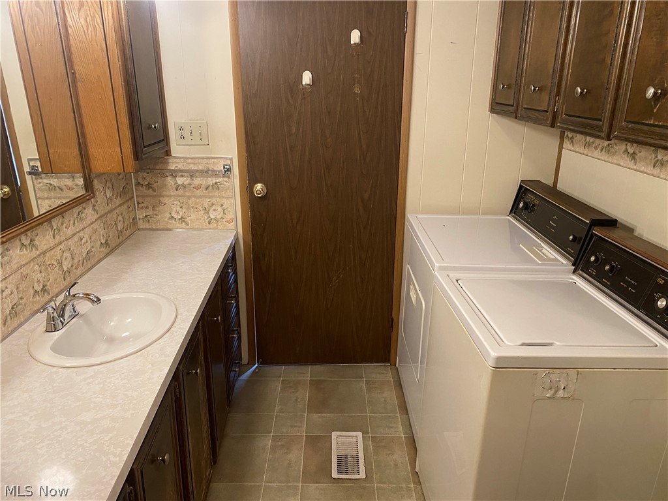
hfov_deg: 67.3
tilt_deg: -19.6
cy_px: 250
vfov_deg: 53.1
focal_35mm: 26
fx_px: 502
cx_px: 334
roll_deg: -0.2
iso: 250
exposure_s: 1/60
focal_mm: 4.25
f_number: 1.8
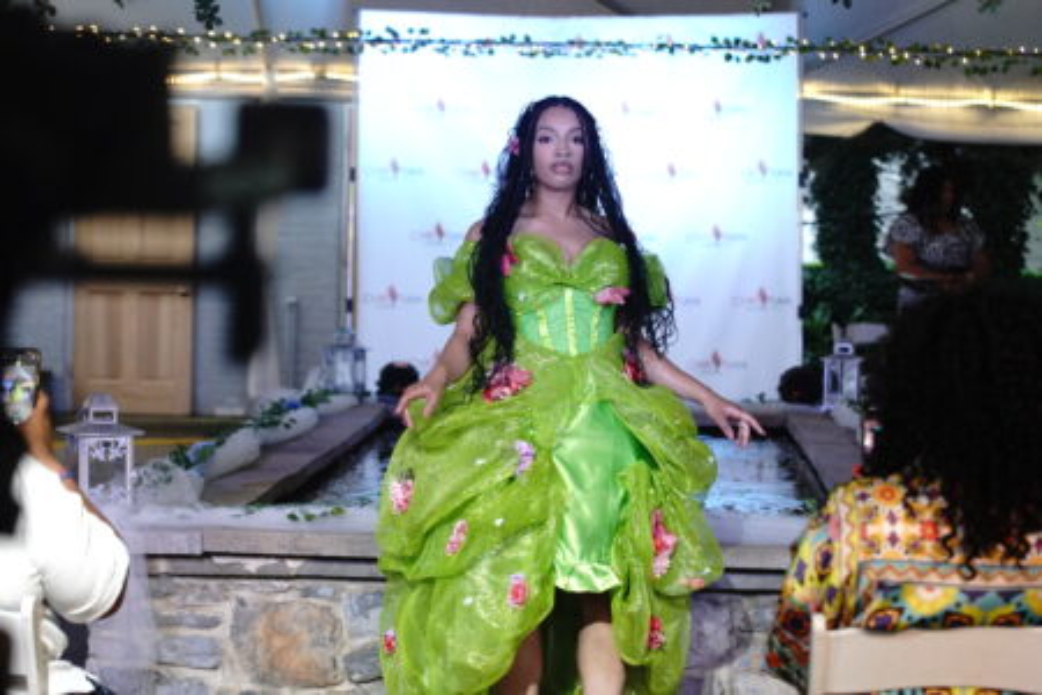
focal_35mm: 105
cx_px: 521
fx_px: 3039
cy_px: 348
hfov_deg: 19.5
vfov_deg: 13.0
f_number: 3.2
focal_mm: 70
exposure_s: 1/125
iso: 2500
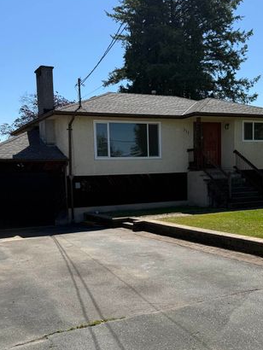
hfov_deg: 36.9
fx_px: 395
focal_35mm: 39
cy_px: 204
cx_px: 130
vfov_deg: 47.7
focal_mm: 6.76
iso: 80
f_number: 1.78
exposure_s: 1/4975
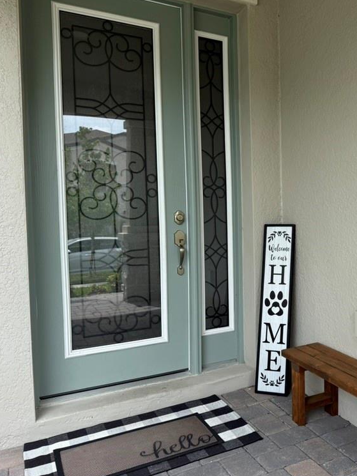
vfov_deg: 55.3
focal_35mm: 33
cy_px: 233
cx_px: 310
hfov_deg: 40.2
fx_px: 454
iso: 80
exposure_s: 1/920
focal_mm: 6.76
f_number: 1.78
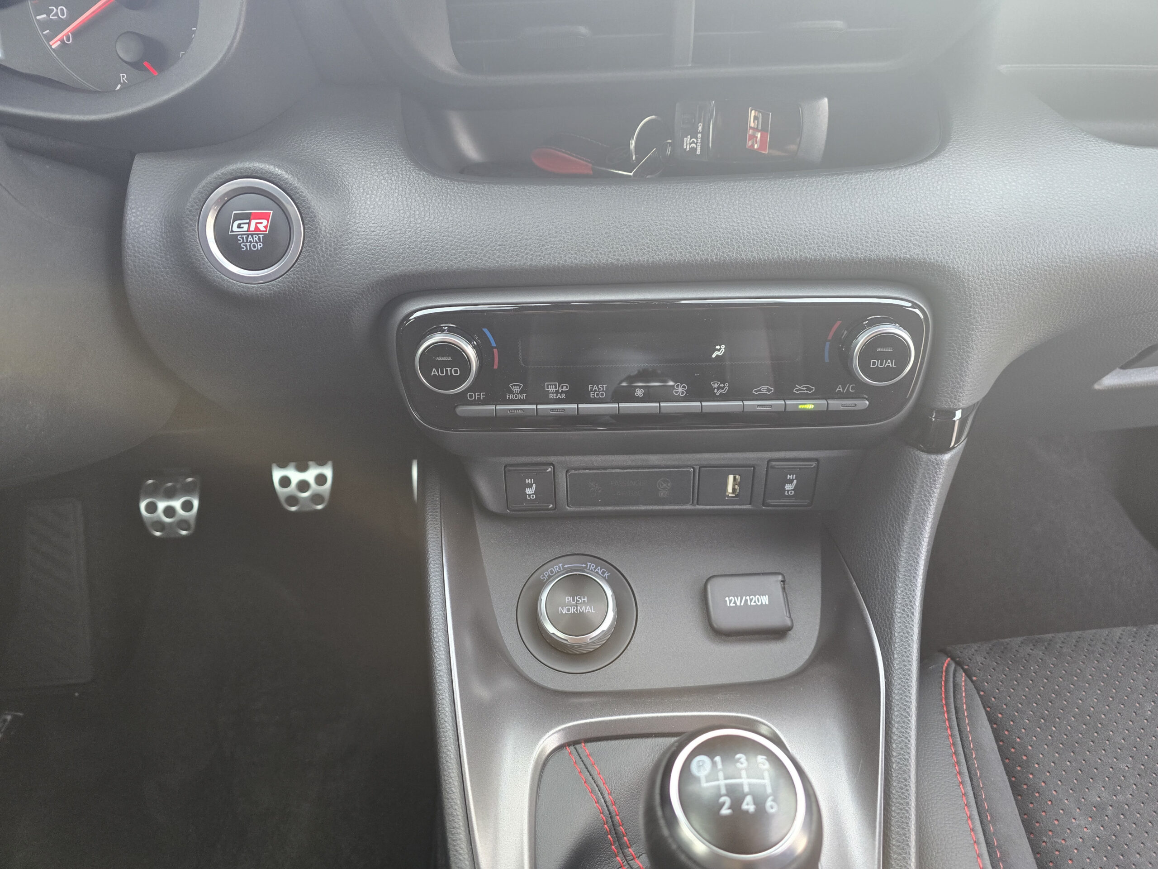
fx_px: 769
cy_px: 434
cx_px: 579
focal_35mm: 23
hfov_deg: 73.9
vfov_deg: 58.9
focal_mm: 6.3
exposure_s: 1/100
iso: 200
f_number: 1.7
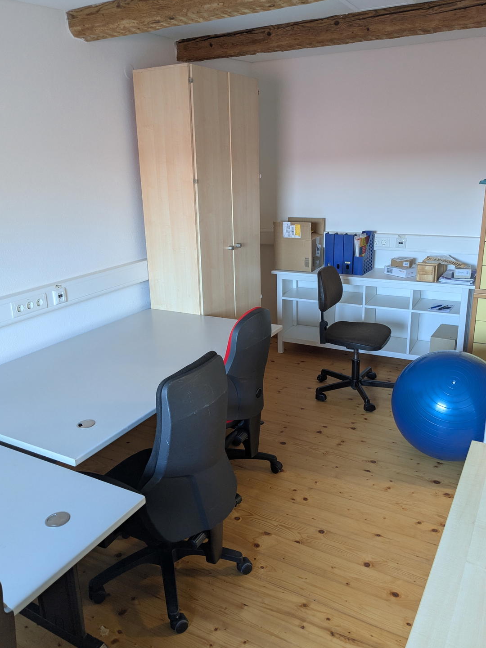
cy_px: 320
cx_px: 241
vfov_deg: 63.4
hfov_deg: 49.7
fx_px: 524
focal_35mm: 28
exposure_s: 1/25
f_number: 1.73
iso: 84
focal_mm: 4.38
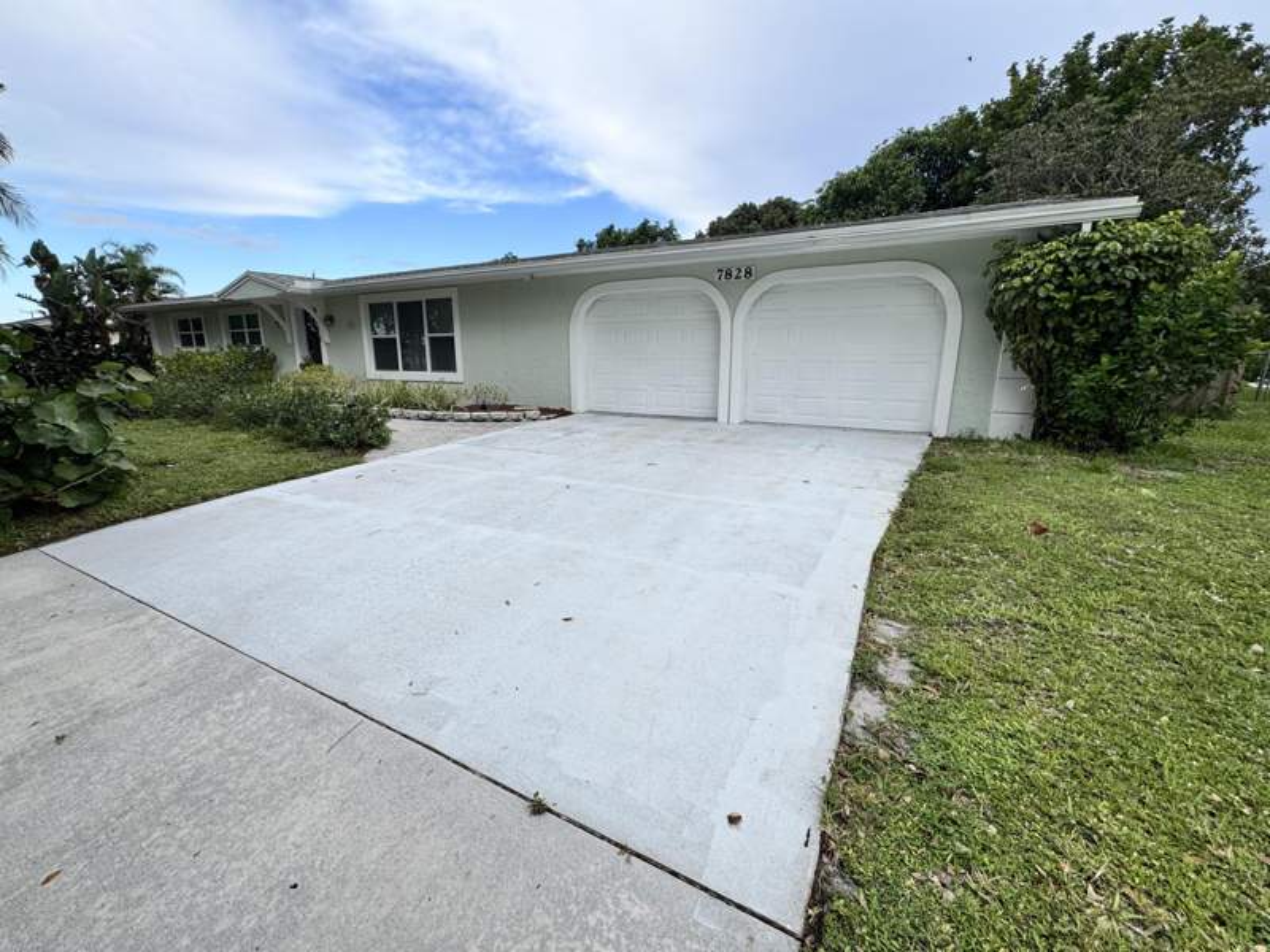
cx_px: 635
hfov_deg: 102.1
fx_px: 514
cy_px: 476
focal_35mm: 14
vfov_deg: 85.7
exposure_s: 1/501
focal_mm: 2.22
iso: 40
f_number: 2.2
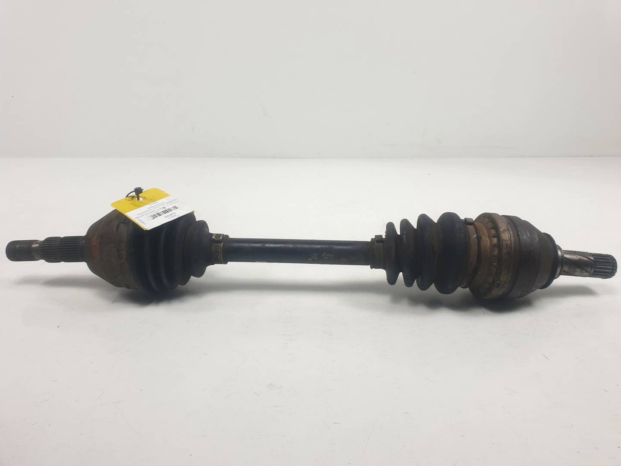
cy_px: 233
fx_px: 466
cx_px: 310
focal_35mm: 26
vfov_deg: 53.1
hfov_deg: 67.3
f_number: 2.4
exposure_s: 1/314
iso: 50
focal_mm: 4.3
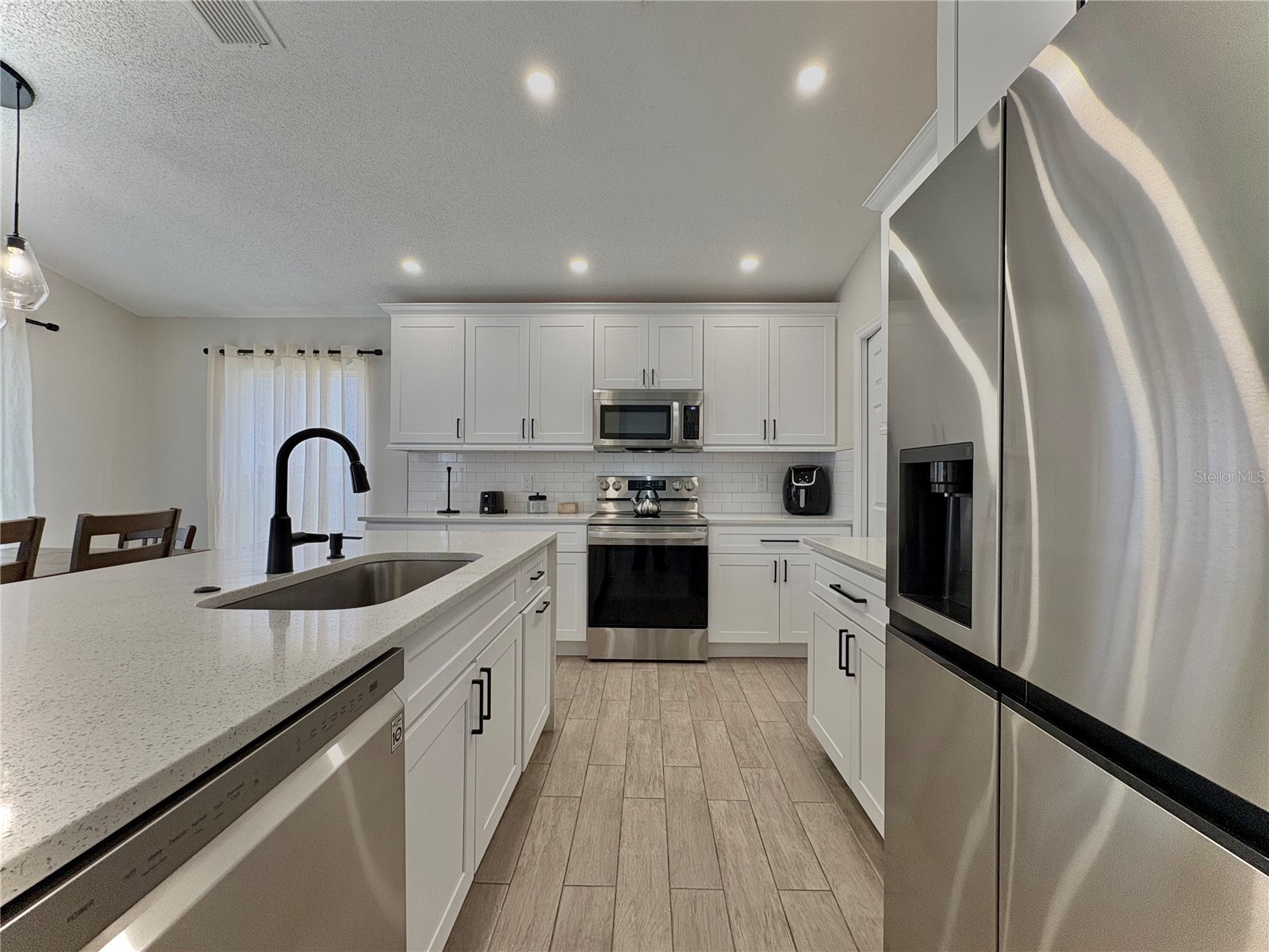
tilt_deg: +0.3
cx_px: 634
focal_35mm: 14
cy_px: 476
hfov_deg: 102.1
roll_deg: -0.2
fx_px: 513
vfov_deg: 85.7
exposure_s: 1/120
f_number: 2.2
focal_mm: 2.22
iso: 125
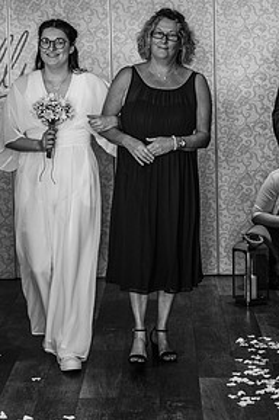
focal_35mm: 109
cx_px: 89
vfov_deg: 18.8
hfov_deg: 12.5
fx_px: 1270
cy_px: 202
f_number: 2.8
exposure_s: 1/200
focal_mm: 70
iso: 1250
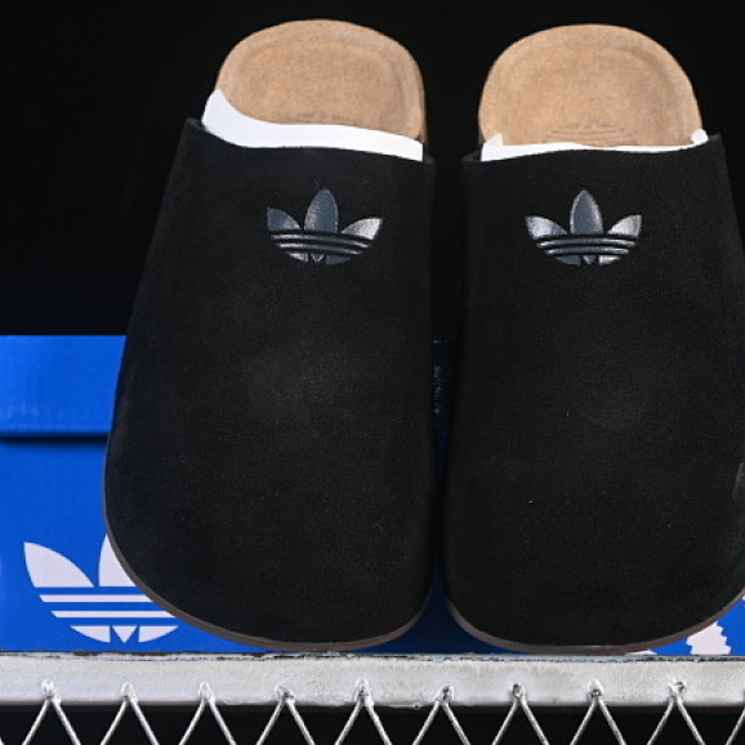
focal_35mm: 119
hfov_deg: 14.6
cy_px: 366
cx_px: 449
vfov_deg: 14.7
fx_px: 2898
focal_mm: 50
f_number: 6.3
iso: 160
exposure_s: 1/50
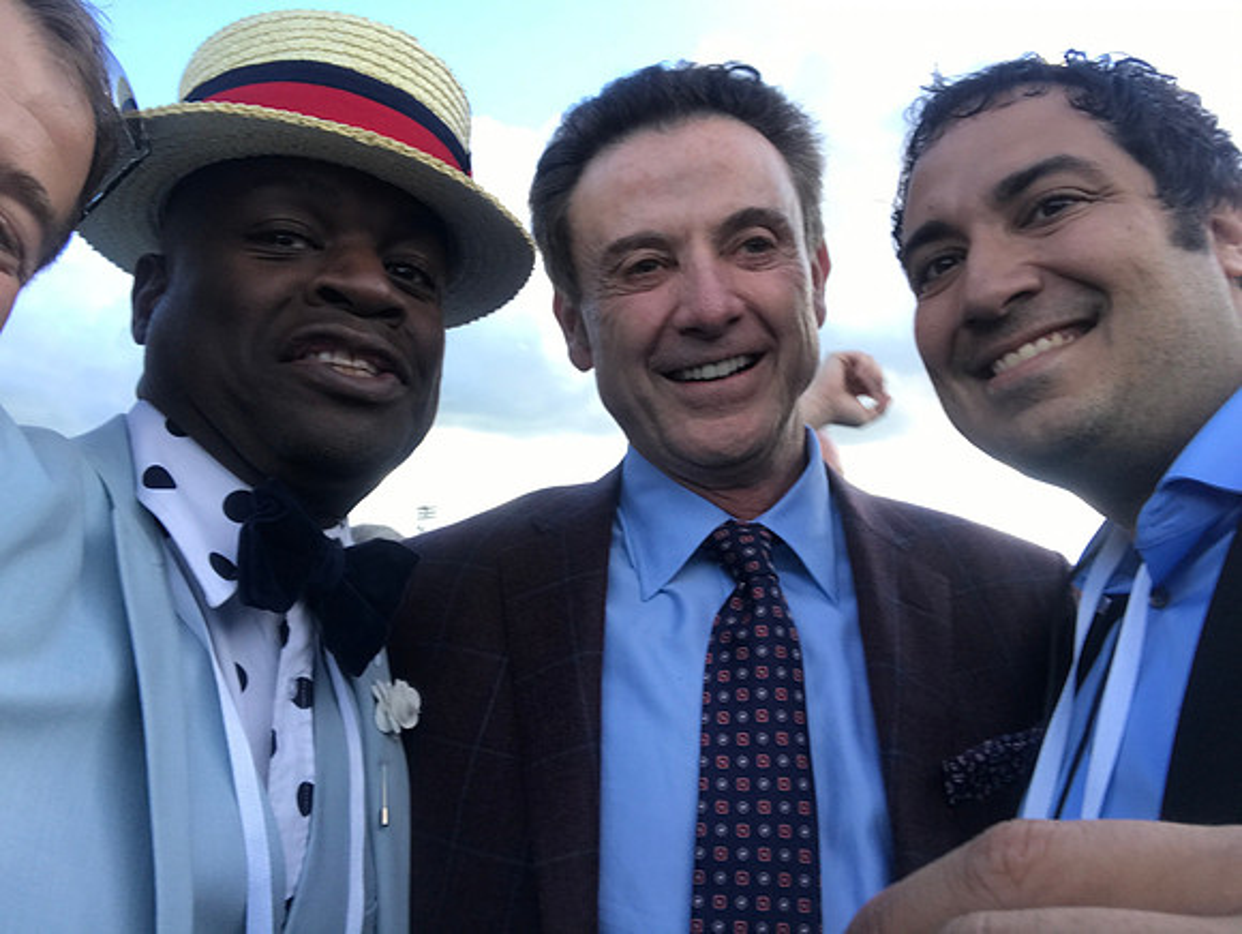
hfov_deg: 56.8
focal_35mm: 32
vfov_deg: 44.2
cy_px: 467
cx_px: 621
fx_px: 1149
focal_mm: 2.87
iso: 25
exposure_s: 1/144
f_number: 2.2
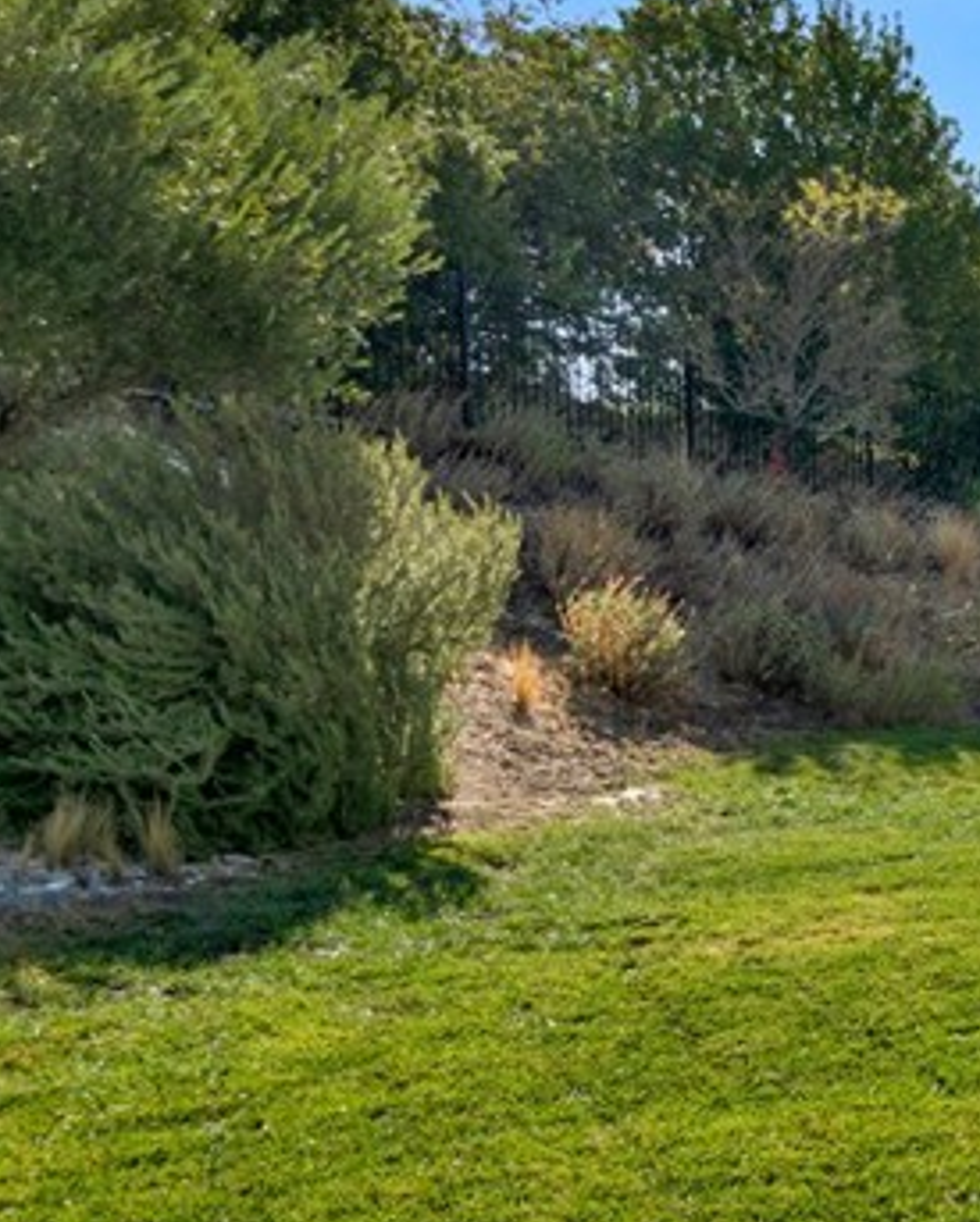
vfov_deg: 33.4
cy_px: 775
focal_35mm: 56
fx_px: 2028
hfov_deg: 19.6
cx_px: 1796
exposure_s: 1/200
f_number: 8
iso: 200
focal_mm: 20
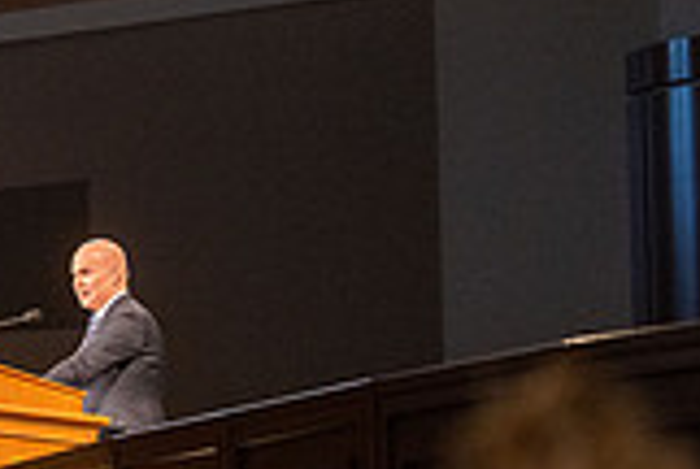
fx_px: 4909
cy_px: 137
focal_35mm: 252
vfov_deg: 5.5
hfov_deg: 8.0
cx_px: -439
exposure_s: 1/200
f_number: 2.8
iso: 1250
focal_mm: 70
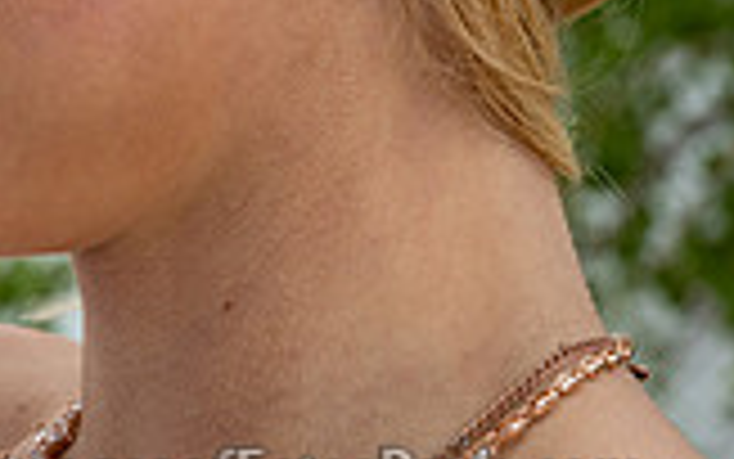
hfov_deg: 9.4
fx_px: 4362
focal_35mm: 218
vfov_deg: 5.9
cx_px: -356
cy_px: -331
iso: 100
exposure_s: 1/250
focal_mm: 60
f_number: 8
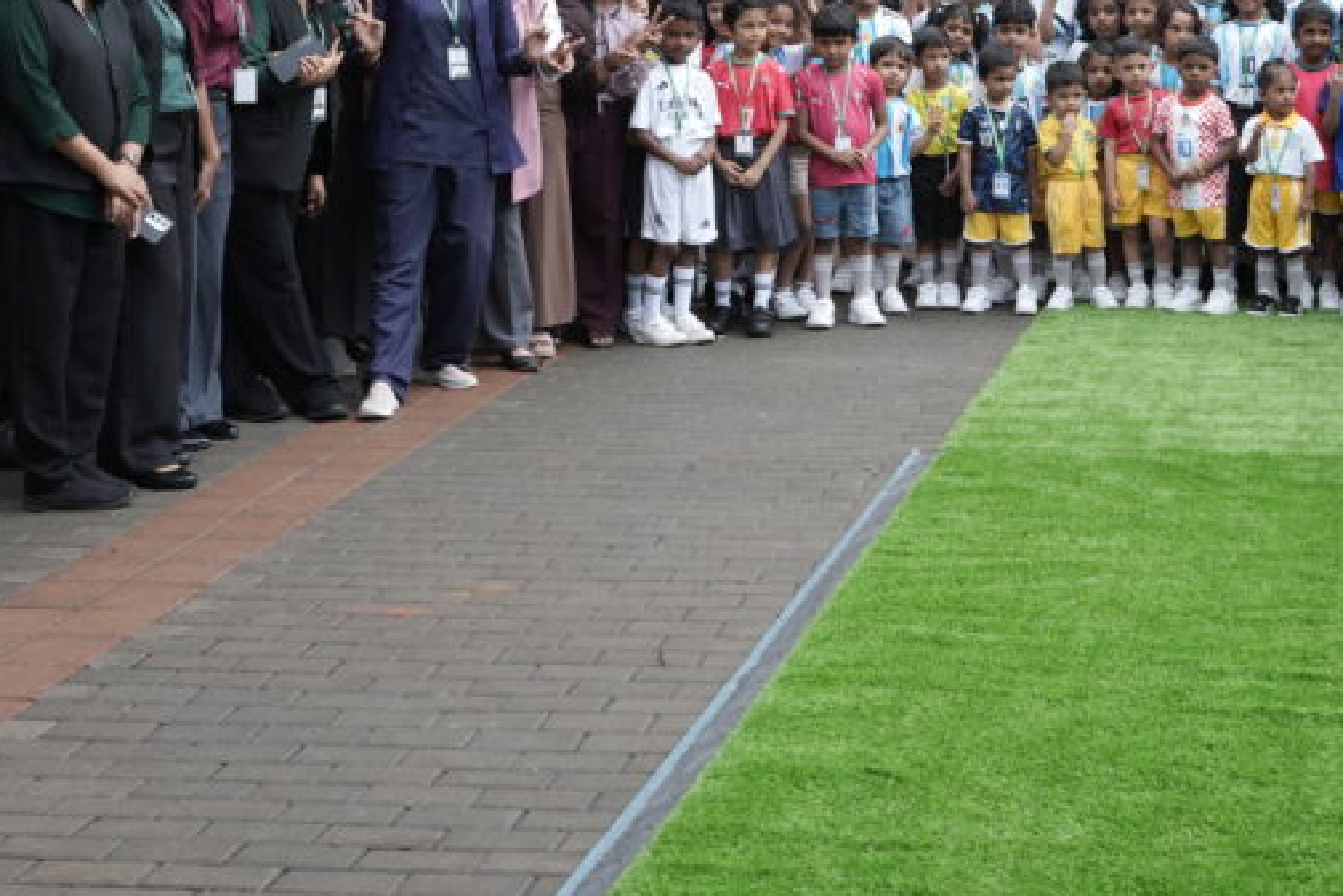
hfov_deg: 27.9
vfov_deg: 18.7
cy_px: -1
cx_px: 1048
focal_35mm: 71
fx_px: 2649
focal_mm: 35
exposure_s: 1/160
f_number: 6.3
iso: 200
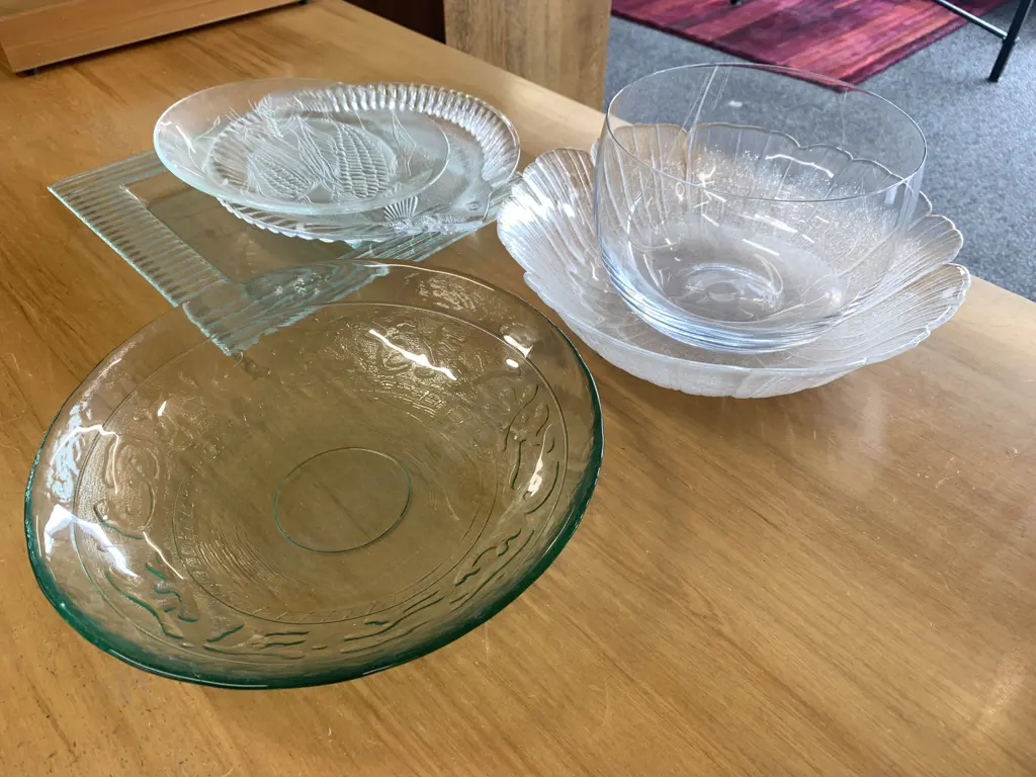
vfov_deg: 53.1
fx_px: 778
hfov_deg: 67.3
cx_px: 518
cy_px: 388
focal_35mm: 26
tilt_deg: -43.2
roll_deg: -3.1
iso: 50
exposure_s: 1/100
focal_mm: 4.25
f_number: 1.8
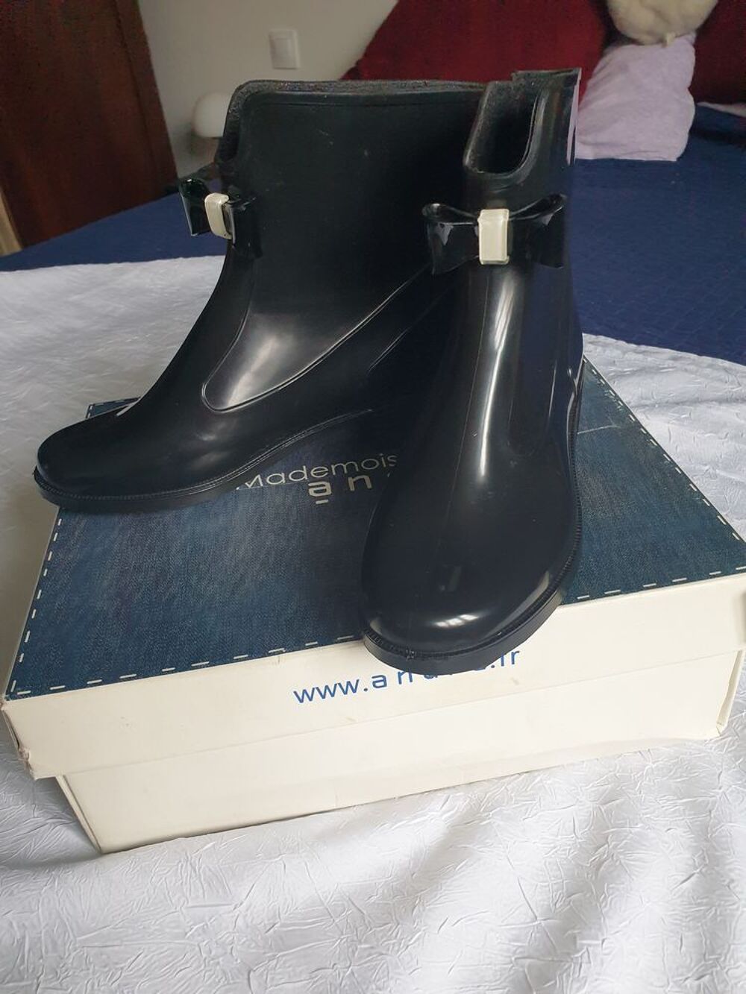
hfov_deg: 53.1
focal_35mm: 26
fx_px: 747
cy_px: 497
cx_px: 373
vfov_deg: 67.3
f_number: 2.4
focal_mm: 4.3
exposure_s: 1/60
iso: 320
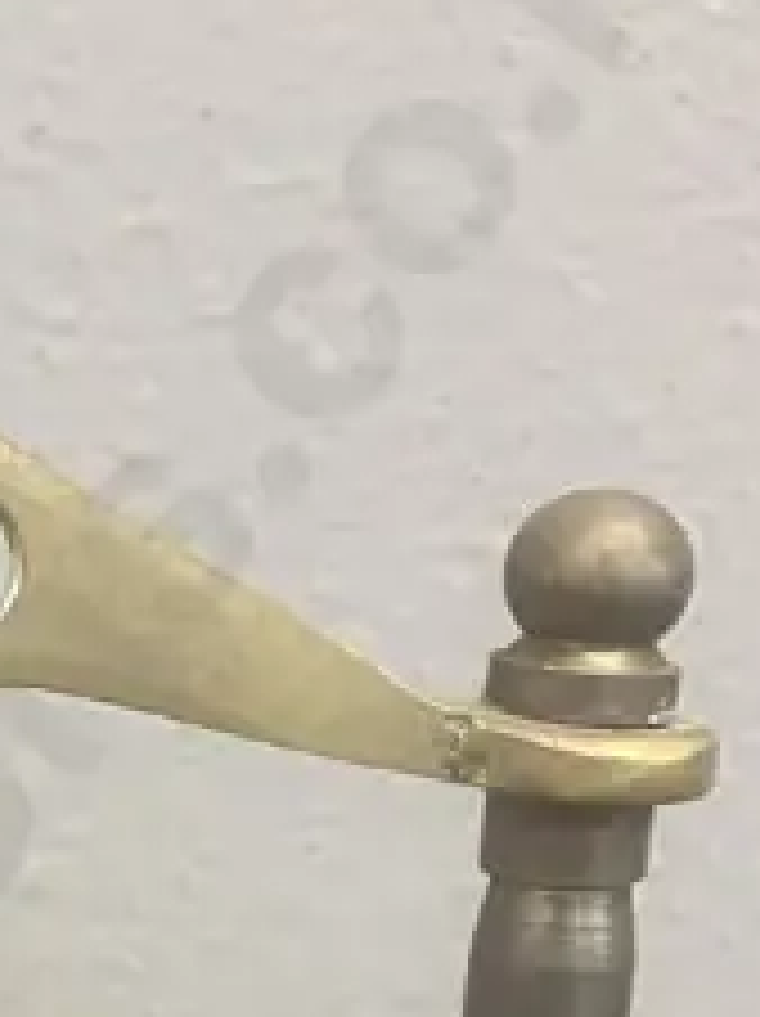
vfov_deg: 14.3
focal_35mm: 127
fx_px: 3725
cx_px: -648
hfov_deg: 10.8
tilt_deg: -19.3
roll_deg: +1.3
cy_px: 1616
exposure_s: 1/33
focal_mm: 3.99
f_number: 1.8
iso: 250
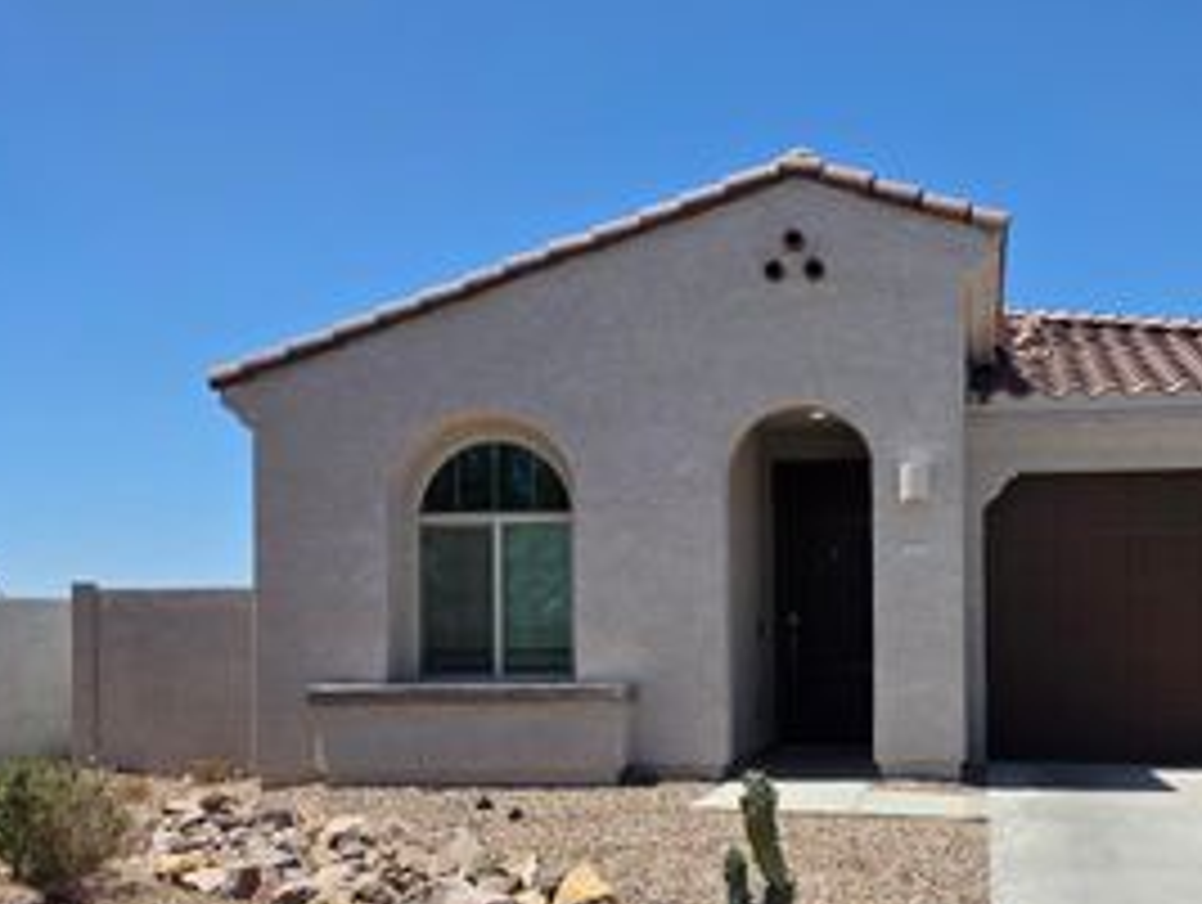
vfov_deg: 33.1
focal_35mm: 43
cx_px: 846
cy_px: 663
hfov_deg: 42.9
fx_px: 1495
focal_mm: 6.3
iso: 80
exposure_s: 1/7626
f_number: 1.7
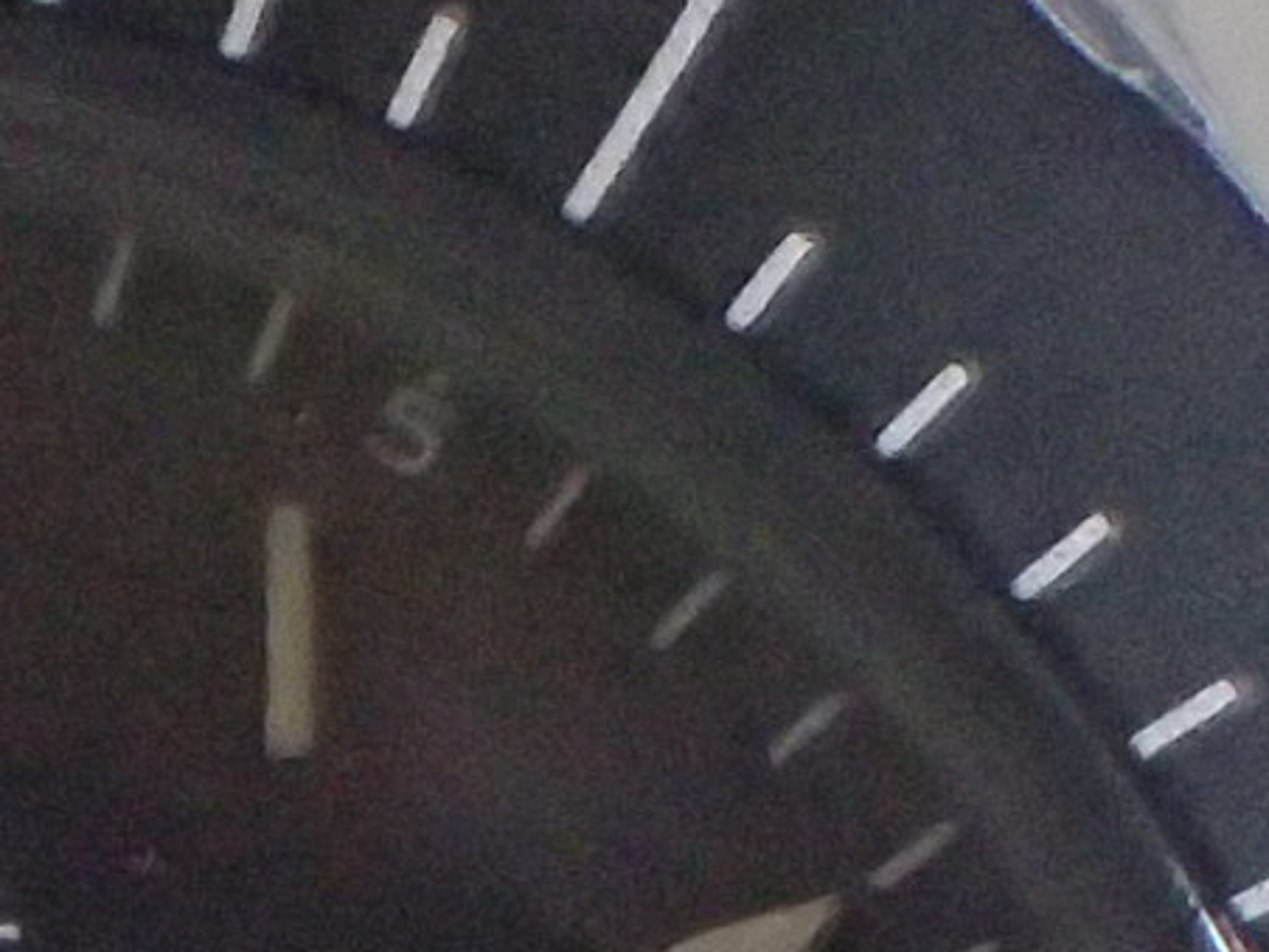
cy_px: 2143
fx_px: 9861
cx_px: -719
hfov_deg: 7.2
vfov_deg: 5.4
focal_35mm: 269
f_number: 3.5
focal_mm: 6.86
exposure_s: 1/40
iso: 1600
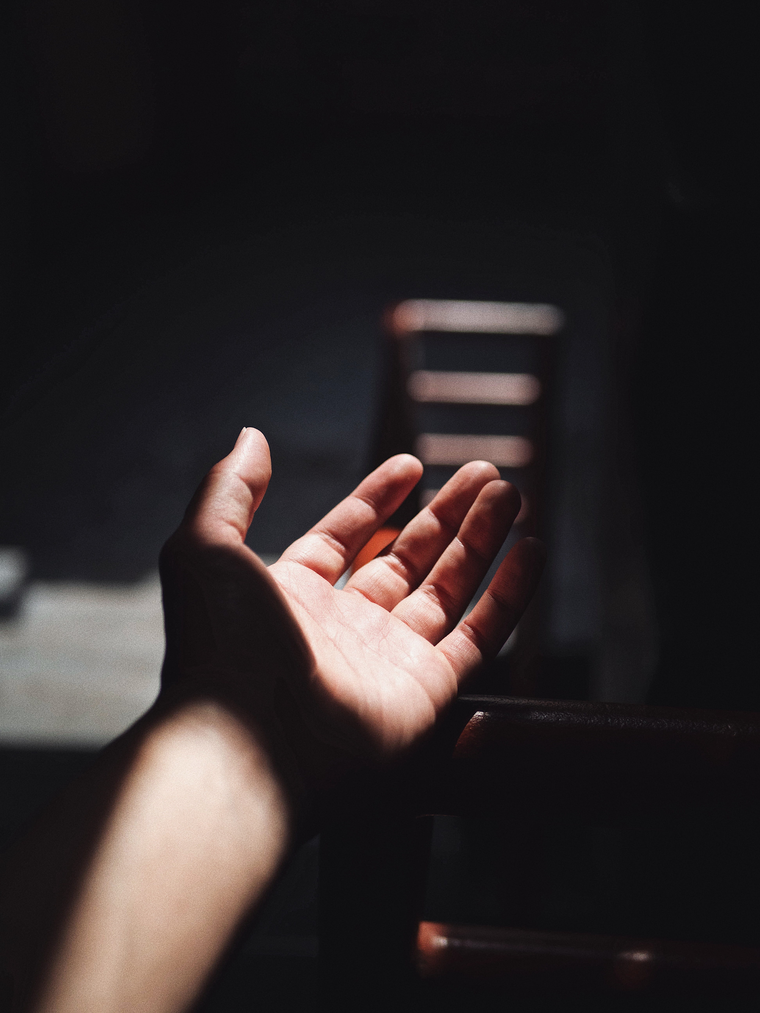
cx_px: 380
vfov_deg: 38.2
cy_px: 506
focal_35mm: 50
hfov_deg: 29.1
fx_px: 1464
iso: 400
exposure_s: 1/4000
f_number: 2
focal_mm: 25
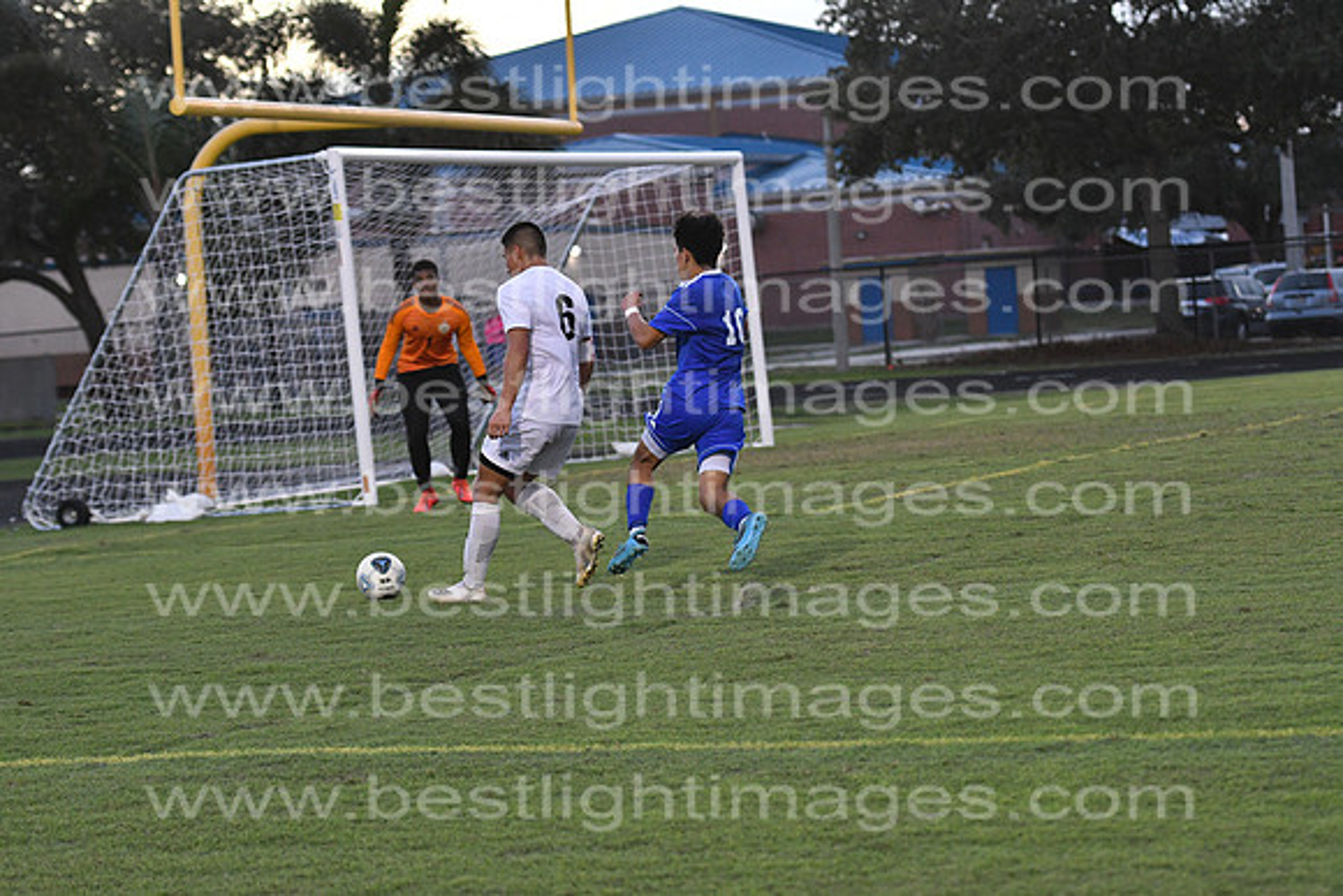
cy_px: 448
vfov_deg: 11.2
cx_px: 672
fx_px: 4589
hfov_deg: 16.6
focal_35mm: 123
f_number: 3.2
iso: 1600
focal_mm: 82
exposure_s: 1/800
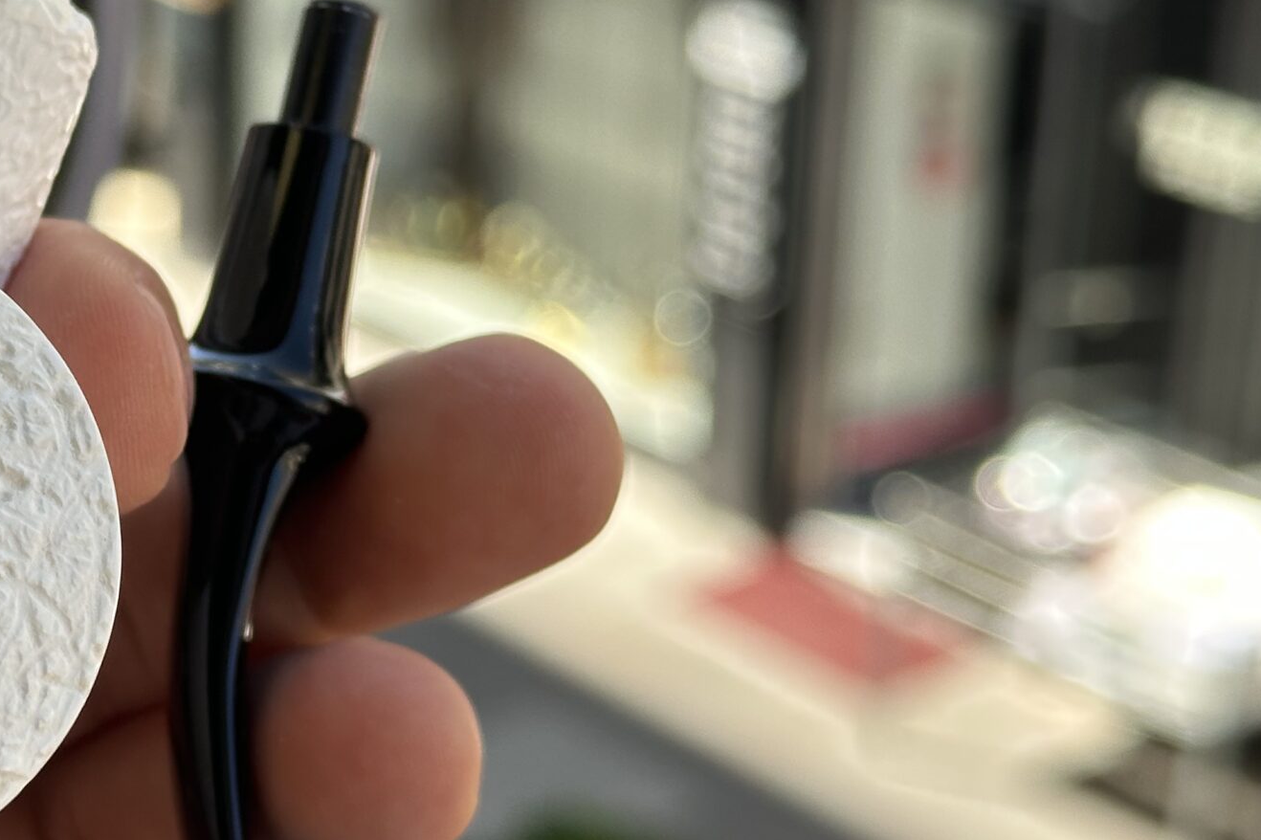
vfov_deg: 14.1
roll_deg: +1.0
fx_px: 3397
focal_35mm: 97
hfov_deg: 20.4
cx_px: 39
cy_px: 321
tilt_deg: -22.1
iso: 64
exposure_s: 1/810
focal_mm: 6.86
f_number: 1.78
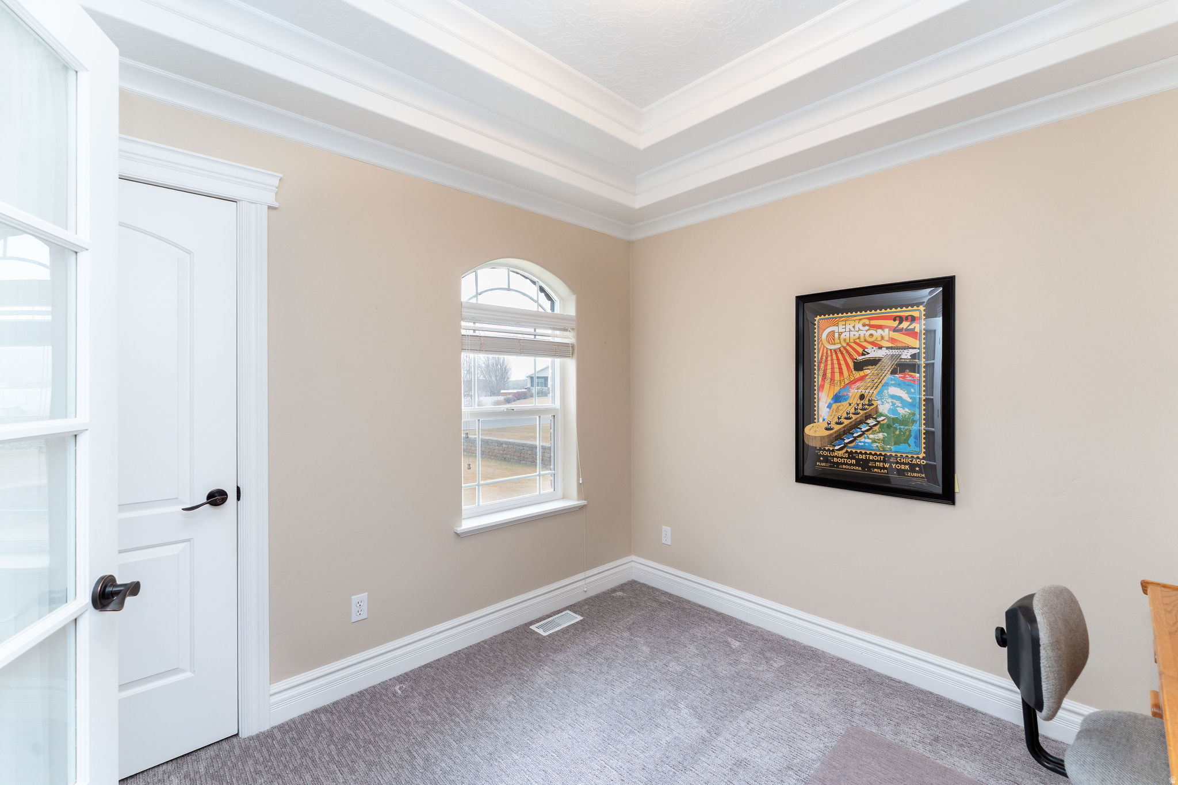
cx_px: 589
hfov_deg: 104.3
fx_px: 458
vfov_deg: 81.2
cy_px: 392
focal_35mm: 14
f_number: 8
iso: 400
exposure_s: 1/100
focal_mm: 14
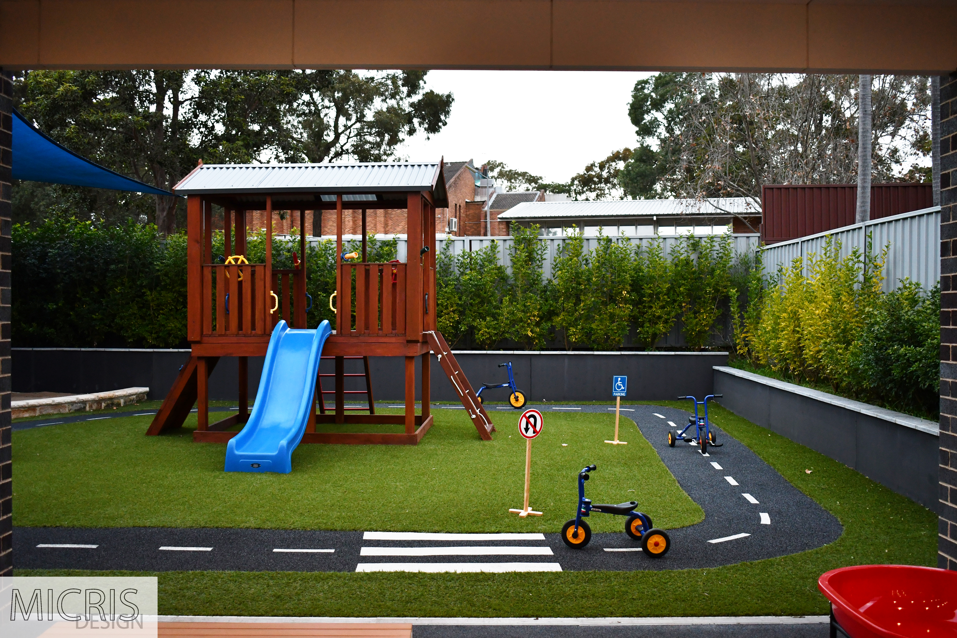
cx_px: 478
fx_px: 957
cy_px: 319
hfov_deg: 53.1
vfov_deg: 36.9
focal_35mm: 36
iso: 1000
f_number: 4
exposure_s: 1/125
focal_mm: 24
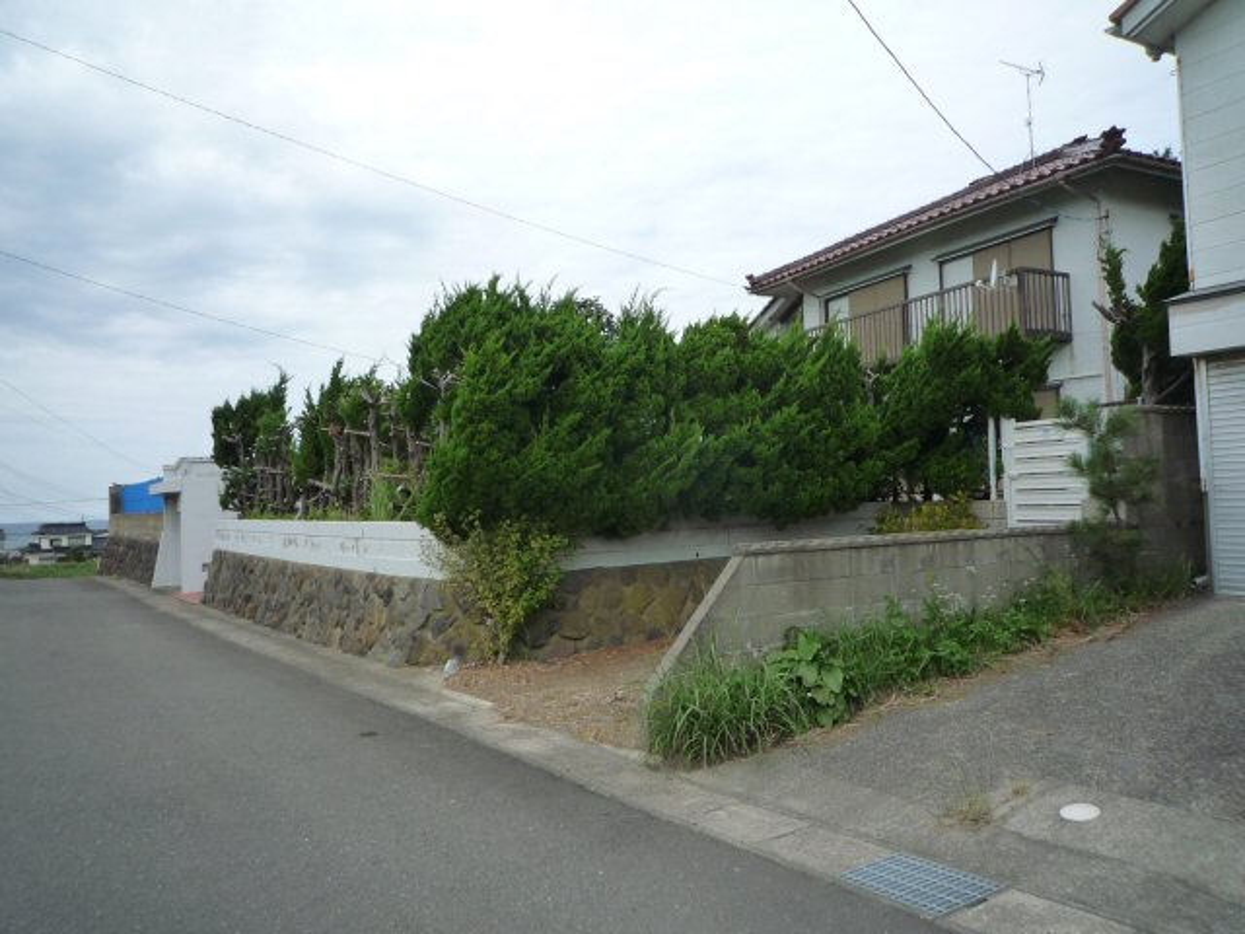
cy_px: 467
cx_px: 622
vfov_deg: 54.9
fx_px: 899
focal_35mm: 25
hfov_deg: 69.4
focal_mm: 4.4
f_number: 4
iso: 160
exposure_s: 1/640
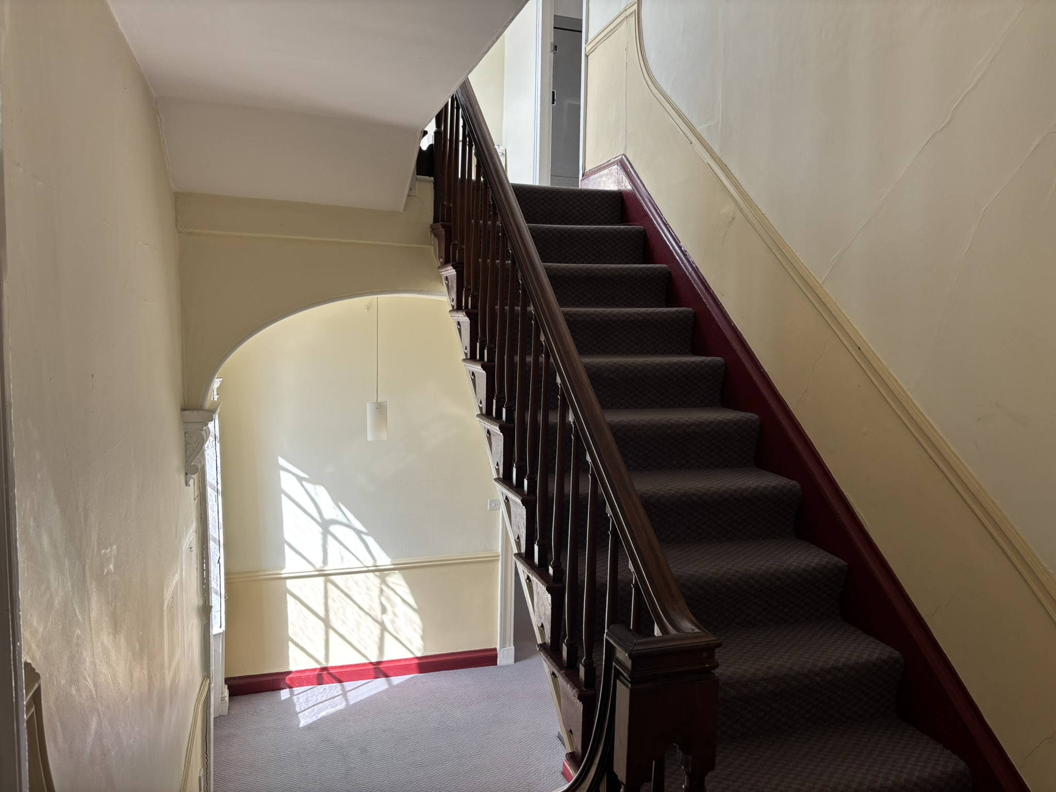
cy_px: 396
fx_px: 793
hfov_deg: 67.3
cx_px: 528
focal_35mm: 26
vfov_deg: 53.1
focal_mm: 5.96
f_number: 1.6
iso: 40
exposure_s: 1/149
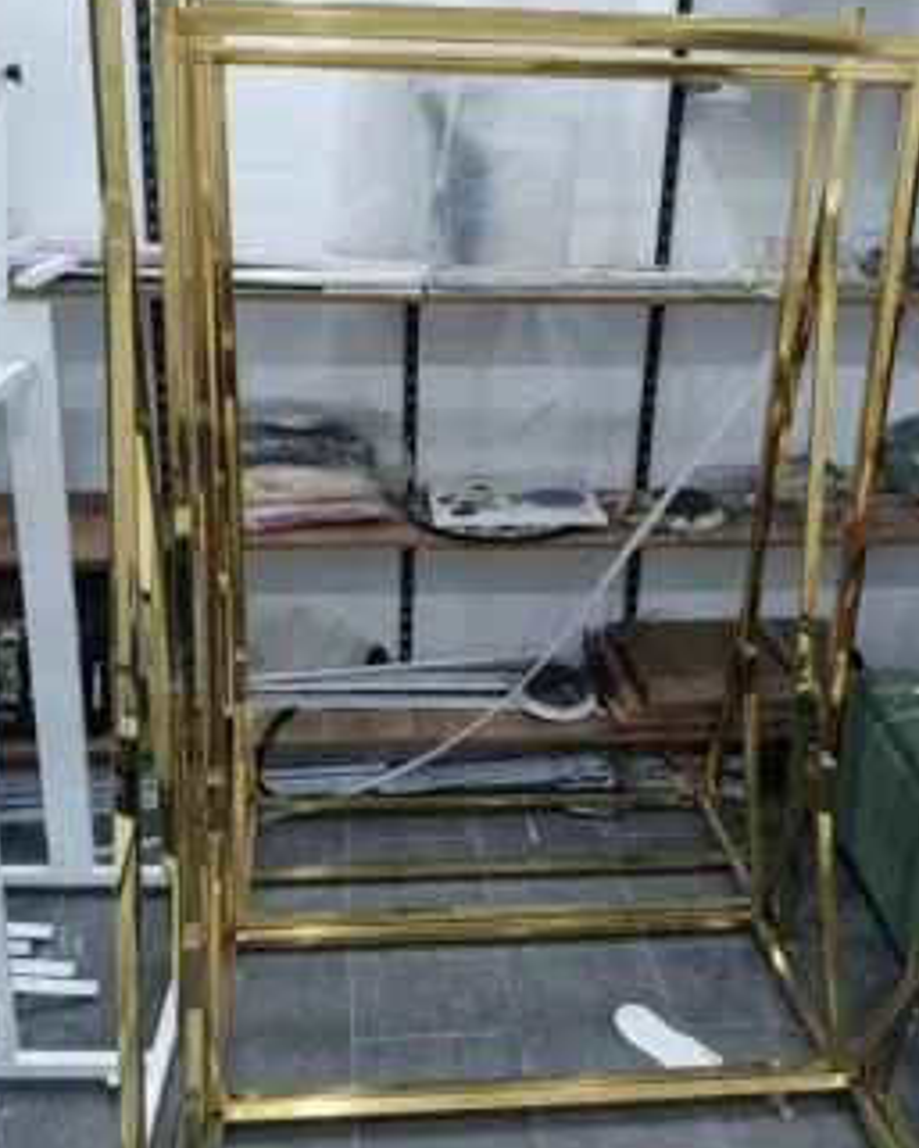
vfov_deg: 61.9
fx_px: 952
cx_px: 429
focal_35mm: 28
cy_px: 494
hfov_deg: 51.5
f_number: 1.6
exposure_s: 1/50
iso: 392
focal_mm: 4.09
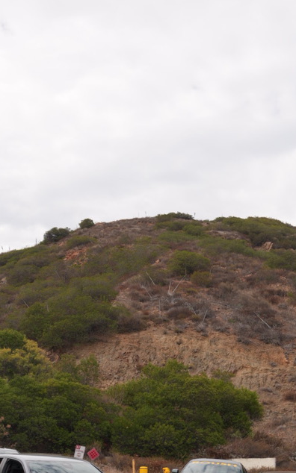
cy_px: 400
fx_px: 980
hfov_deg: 17.2
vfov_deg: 26.5
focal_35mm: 76
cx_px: 168
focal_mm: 29
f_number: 5.6
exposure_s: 1/100
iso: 100
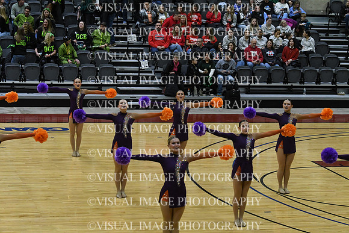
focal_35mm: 105
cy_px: 116
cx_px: 174
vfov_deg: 13.0
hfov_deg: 19.5
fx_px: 1018
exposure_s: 1/500
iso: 4000
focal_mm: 70
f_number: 4
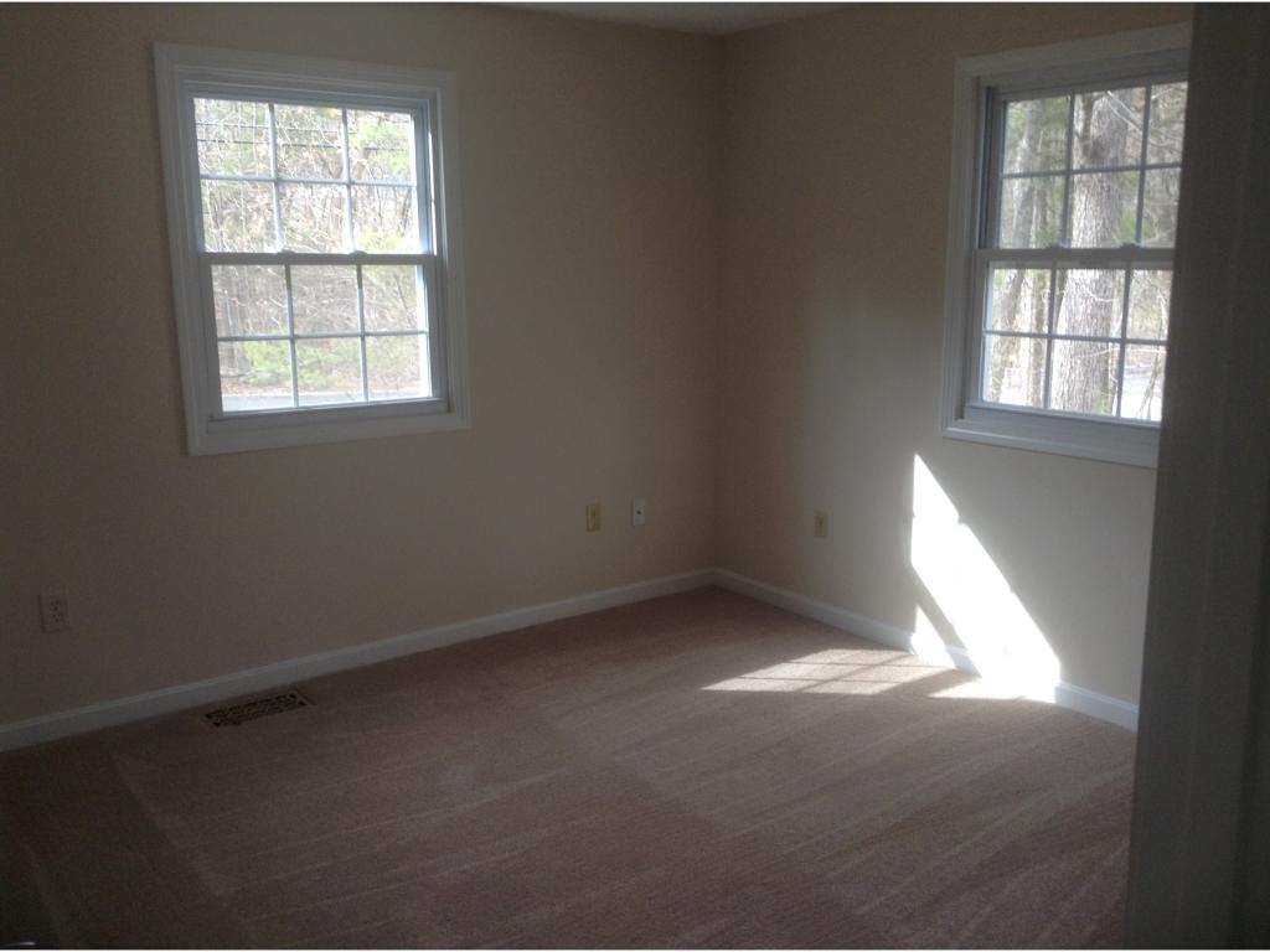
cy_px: 476
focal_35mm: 33
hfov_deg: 55.4
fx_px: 1211
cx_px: 635
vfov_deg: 42.9
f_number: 2.4
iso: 32
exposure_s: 1/50
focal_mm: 3.3
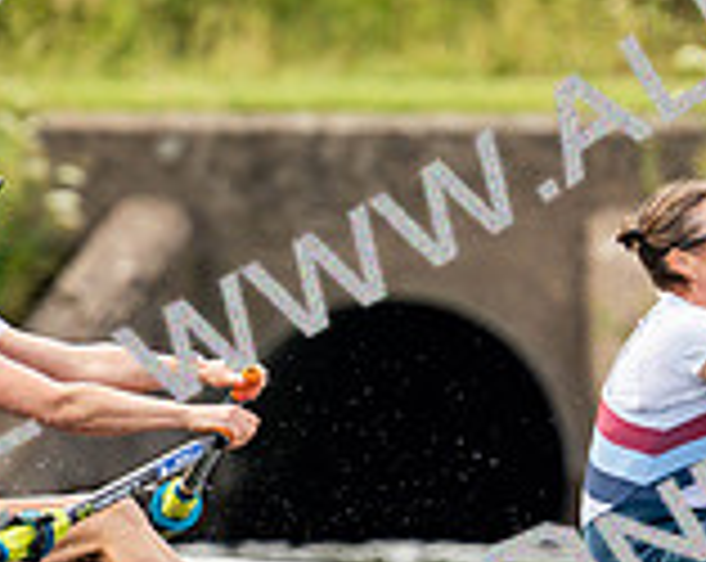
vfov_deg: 0.7
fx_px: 43443
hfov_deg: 0.9
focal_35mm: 2083
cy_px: 416
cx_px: 670
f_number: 6.3
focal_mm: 600
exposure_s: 1/2000
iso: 640
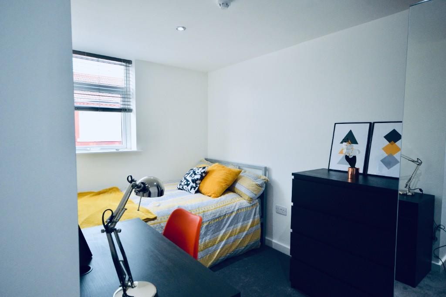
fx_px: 260
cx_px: 223
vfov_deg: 59.4
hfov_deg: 81.2
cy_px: 148
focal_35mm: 21
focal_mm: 14
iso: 640
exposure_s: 1/60
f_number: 4.8
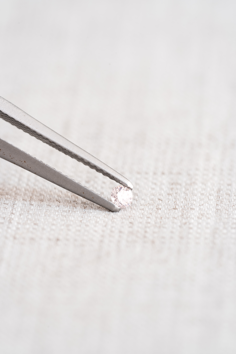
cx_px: 118
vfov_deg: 22.6
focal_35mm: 90
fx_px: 885
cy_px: 177
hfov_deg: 15.2
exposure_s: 1/6
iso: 100
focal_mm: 90
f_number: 8
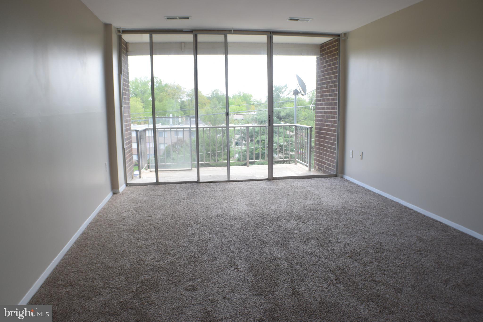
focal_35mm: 33
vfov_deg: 40.0
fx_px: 443
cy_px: 161
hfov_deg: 57.2
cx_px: 242
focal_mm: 22
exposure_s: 1/160
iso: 400
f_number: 6.3
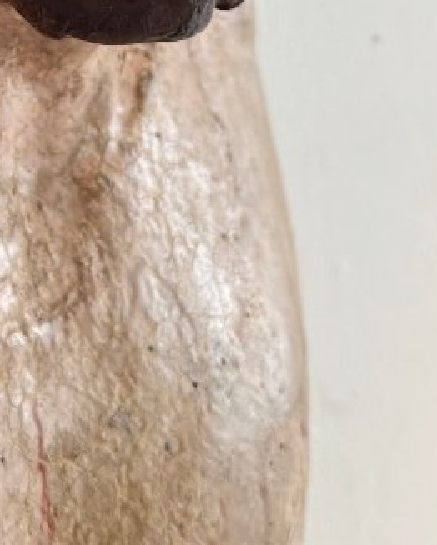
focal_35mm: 86
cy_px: -132
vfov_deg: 20.6
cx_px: -123
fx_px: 1389
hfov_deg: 16.9
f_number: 1.78
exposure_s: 1/121
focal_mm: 6.76
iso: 125
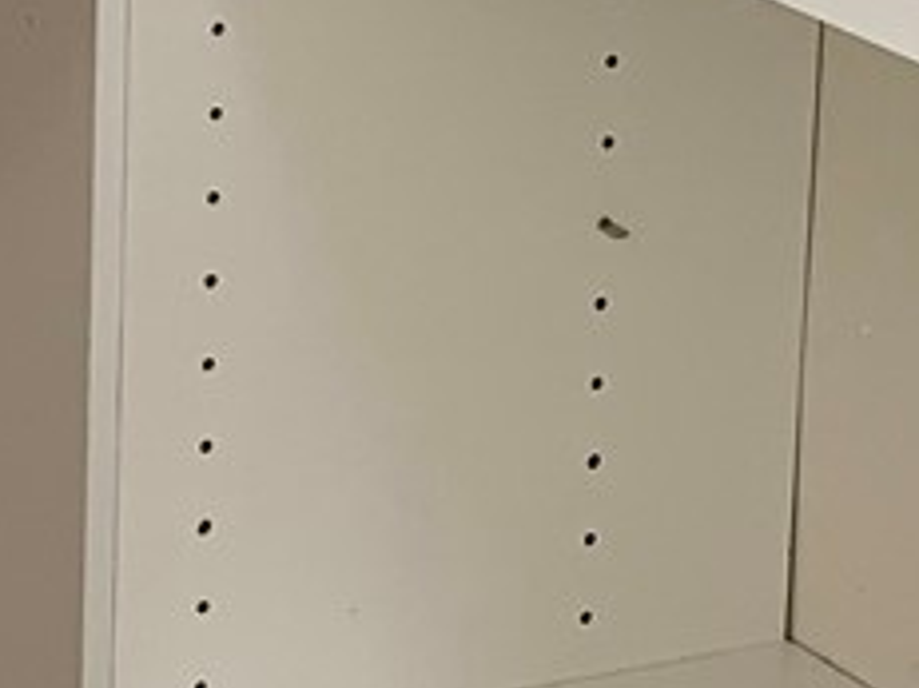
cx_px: -943
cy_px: -585
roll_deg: +1.1
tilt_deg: -9.7
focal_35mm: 180
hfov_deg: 10.1
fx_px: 4776
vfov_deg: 7.9
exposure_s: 1/60
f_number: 1.8
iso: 50
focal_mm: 4.25
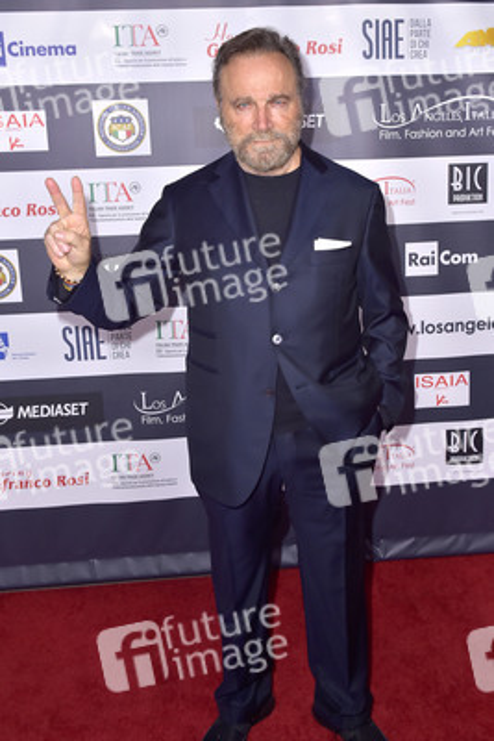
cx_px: 247
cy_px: 370
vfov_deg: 55.8
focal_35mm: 34
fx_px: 699
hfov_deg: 38.9
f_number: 6.3
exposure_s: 1/320
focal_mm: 34
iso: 500
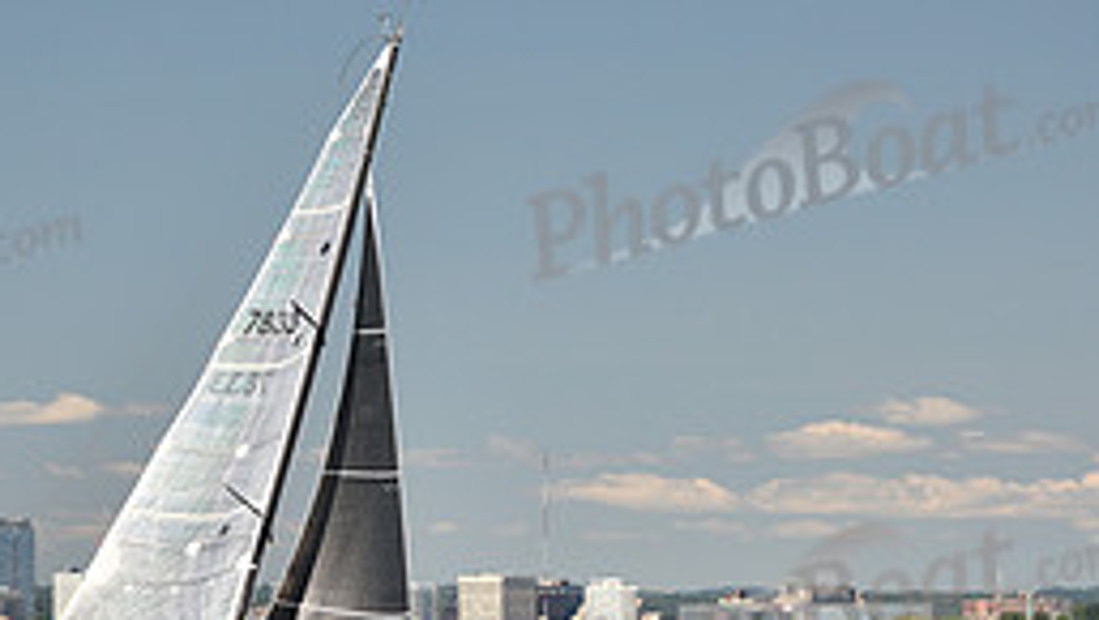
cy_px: 451
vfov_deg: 4.2
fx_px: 8399
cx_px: 308
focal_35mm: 288
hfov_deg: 7.5
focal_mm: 122
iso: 250
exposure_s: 1/1600
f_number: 2.8
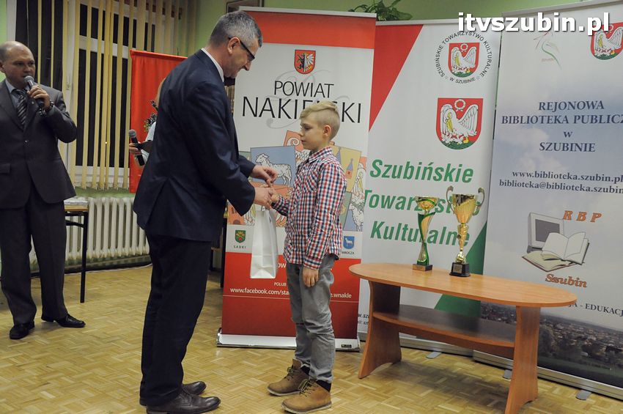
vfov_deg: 39.9
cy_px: 207
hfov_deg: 57.3
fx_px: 571
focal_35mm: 33
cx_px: 312
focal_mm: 22
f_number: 5.6
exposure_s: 1/125
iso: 2500
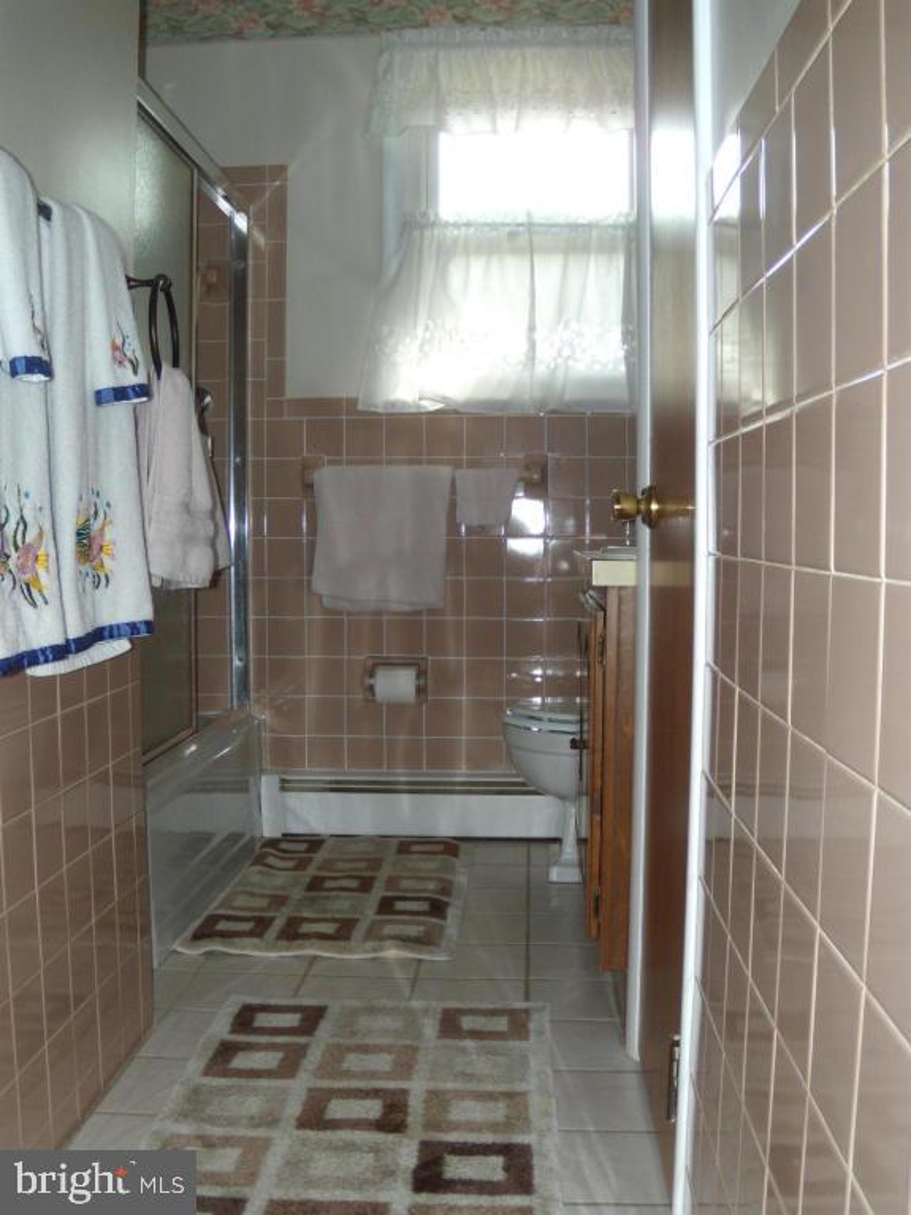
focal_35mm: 36
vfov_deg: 51.4
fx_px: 1264
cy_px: 608
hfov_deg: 39.6
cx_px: 456
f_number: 3.6
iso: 80
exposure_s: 1/30
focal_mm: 6.4
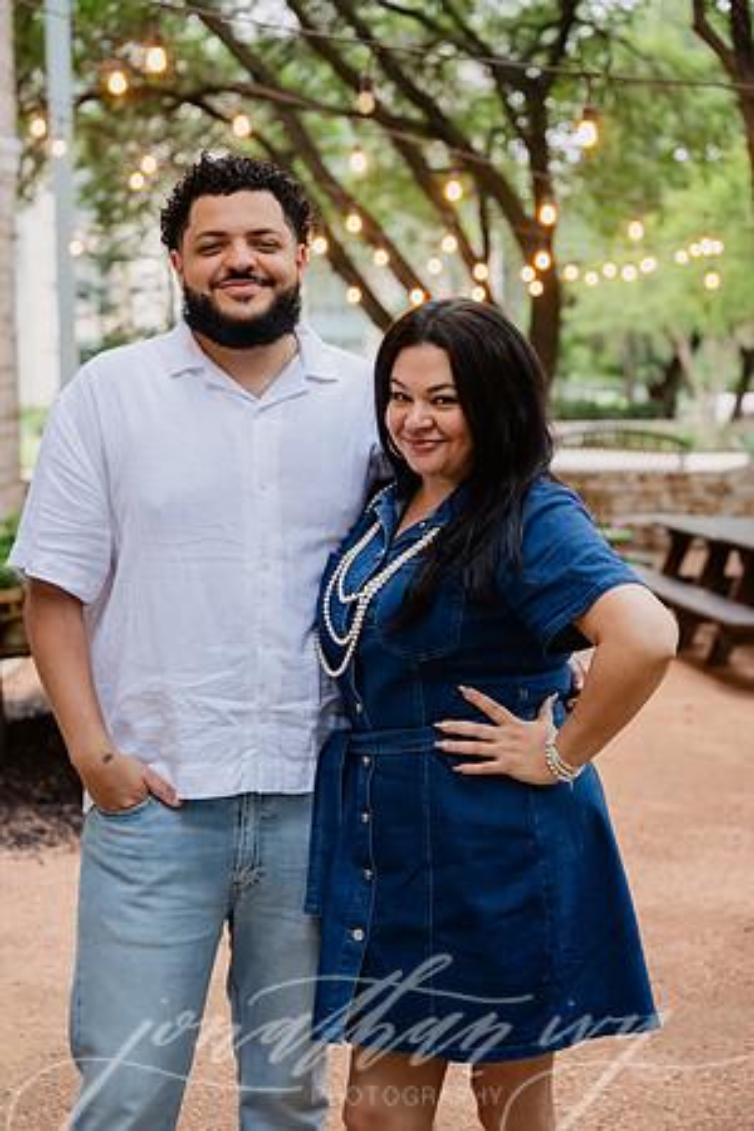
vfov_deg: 33.4
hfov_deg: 22.6
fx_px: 1885
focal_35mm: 60
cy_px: 566
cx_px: 377
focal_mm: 60
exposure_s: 1/160
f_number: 3.5
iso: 3200
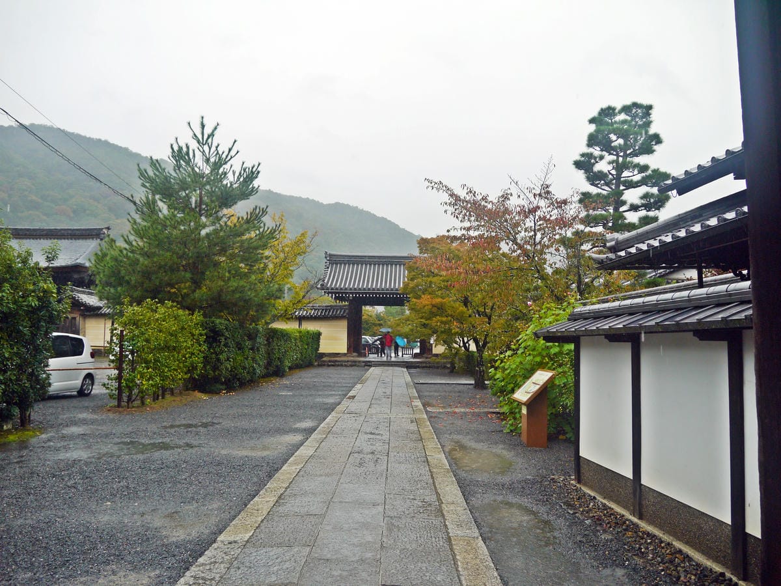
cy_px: 293
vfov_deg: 49.7
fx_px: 632
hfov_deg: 63.4
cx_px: 390
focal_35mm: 28
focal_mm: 14
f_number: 4.5
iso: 160
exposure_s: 1/200
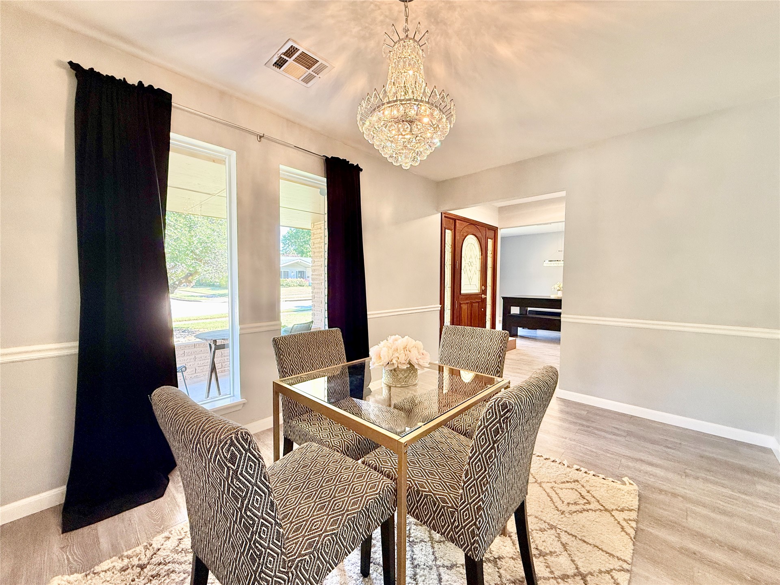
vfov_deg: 85.7
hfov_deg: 102.1
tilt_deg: -2.2
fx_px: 315
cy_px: 292
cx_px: 390
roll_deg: -0.1
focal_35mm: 14
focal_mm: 2.22
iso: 200
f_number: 2.2
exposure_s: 1/120
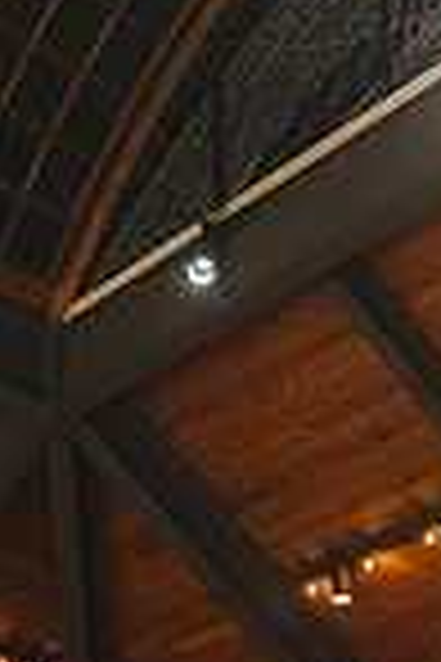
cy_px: 950
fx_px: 1966
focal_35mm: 107
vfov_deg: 17.4
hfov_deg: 12.7
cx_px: 18
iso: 3200
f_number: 2.8
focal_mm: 35
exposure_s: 1/160
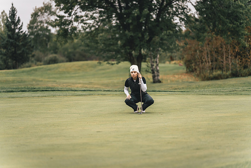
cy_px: 84
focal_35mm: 150
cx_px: 126
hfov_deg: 13.7
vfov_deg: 9.2
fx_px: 1046
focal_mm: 150
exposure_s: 1/3200
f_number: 2.8
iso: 800
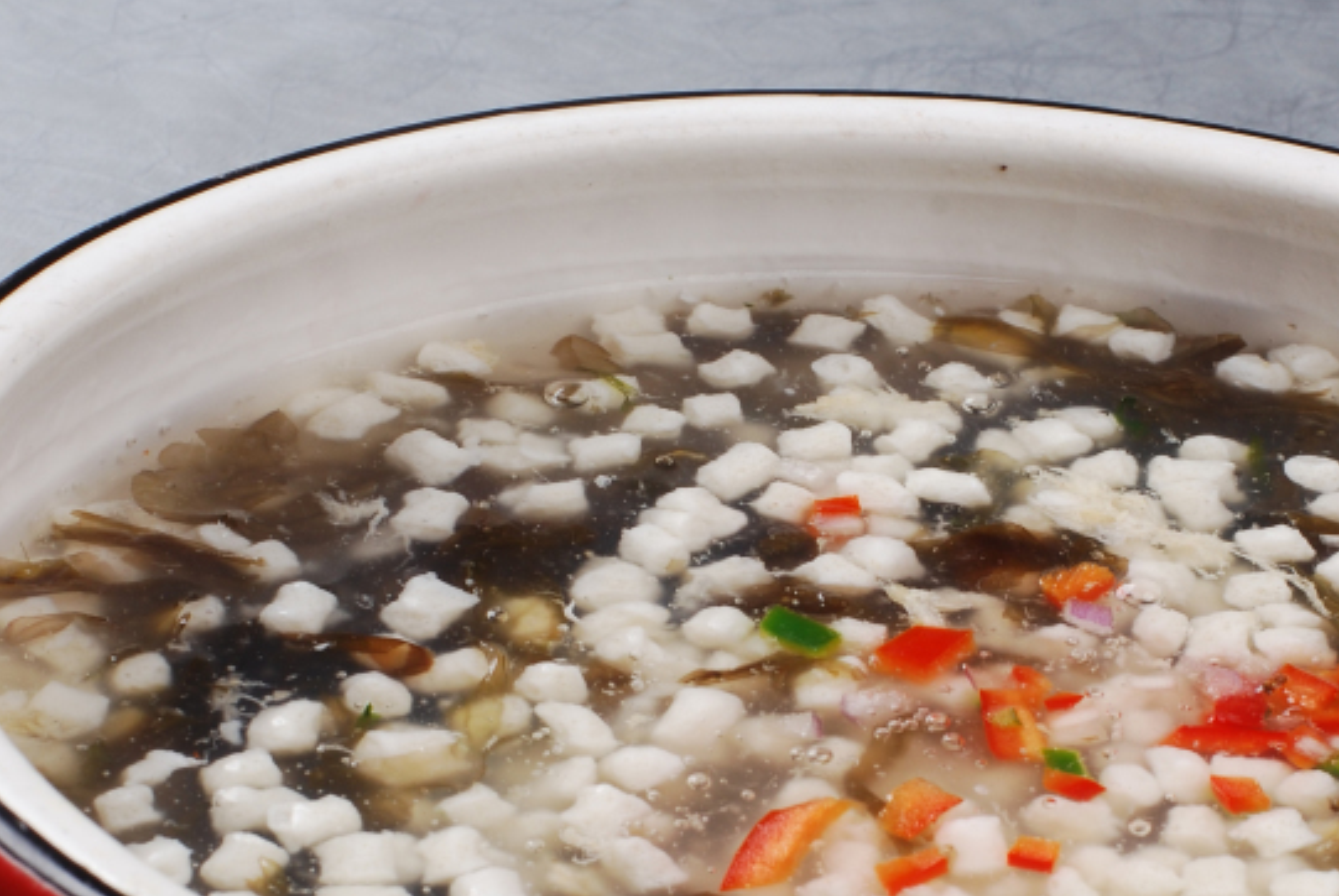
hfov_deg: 14.4
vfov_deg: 9.7
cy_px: 744
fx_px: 5287
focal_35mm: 142
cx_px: 980
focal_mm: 50
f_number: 14
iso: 100
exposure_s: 1/125
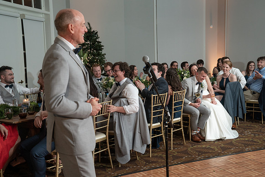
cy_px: 88
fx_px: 353
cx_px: 132
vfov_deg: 28.1
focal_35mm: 48
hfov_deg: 41.1
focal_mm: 48
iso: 2000
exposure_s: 1/200
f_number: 5
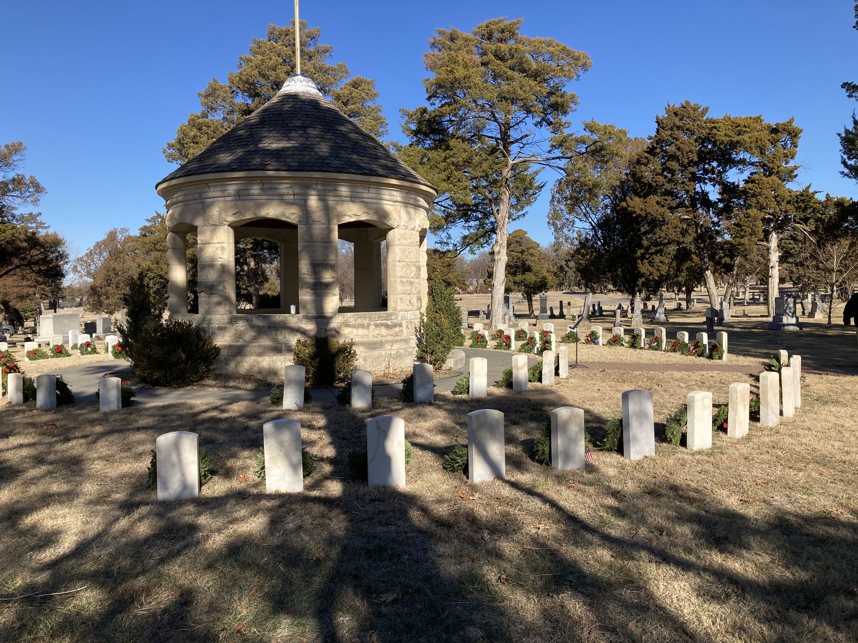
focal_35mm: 28
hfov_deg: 63.4
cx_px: 429
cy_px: 322
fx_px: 694
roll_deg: +0.1
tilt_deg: -1.0
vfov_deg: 49.7
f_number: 1.8
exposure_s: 1/1736
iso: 20
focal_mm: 3.99
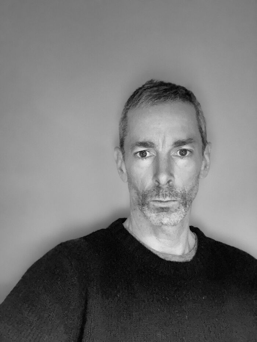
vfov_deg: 56.8
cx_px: 128
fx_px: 316
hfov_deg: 44.2
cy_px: 171
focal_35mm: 32
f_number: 2.2
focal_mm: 2.87
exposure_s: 1/22
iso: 500
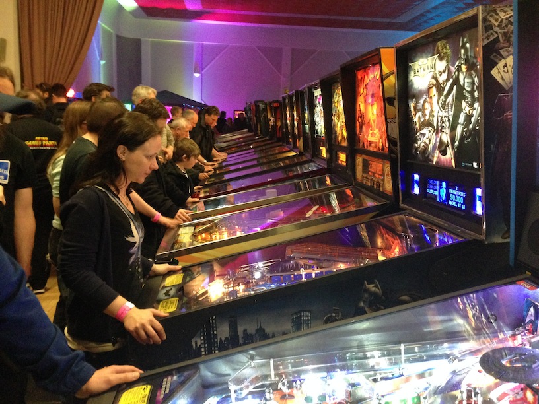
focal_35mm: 33
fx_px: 514
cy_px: 202
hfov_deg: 55.4
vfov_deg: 42.9
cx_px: 270
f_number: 2.4
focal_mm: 4.12
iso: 500
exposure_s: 1/15
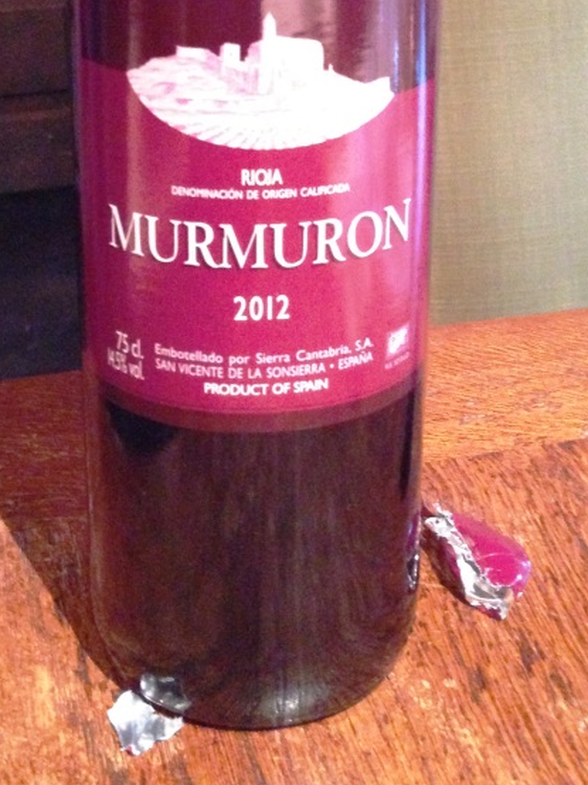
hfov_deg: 24.0
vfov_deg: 30.7
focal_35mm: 61
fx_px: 1383
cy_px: 130
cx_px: 245
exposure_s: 1/15
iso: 800
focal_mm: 4.13
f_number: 2.4
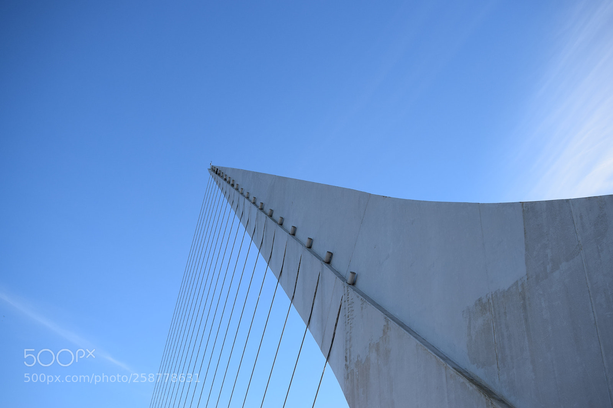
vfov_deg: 36.9
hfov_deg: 53.1
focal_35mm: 36
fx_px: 613
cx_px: 306
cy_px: 204
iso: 400
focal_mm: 24
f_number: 6.3
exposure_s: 1/1600
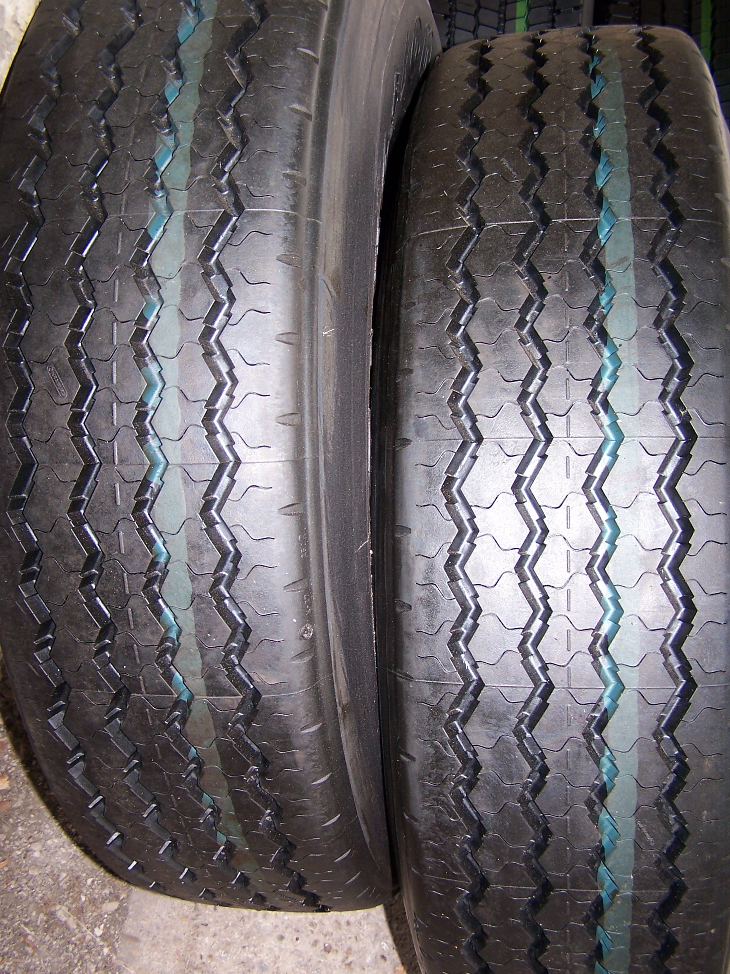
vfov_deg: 49.0
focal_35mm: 38
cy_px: 487
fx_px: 1068
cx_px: 365
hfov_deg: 37.7
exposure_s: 1/60
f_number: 2.8
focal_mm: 6.3
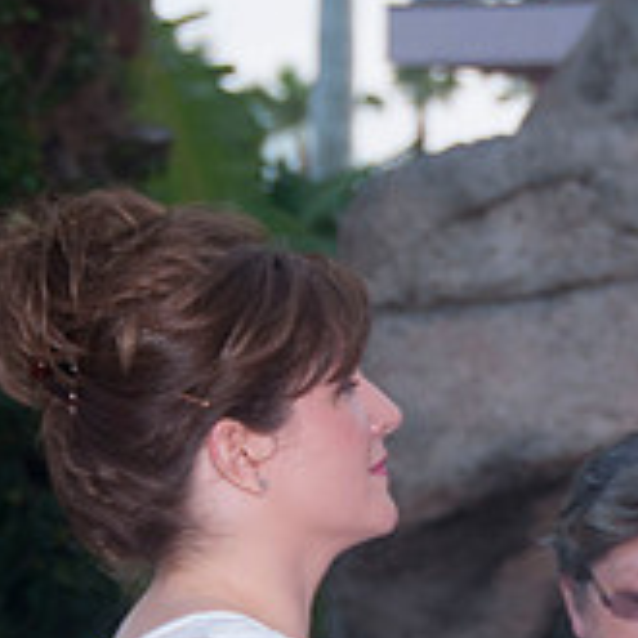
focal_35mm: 246
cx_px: 623
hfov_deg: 7.1
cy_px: 632
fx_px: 5130
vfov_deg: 7.1
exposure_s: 1/250
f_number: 5.6
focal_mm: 55
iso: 200
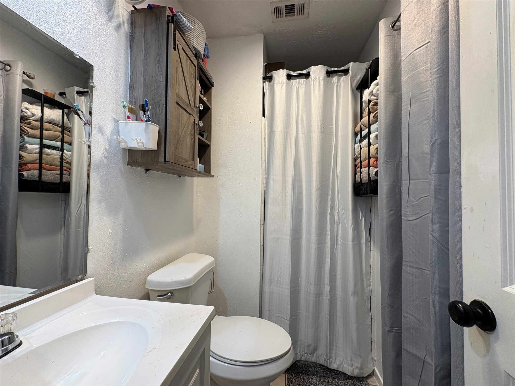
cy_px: 193
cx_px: 258
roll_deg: -0.2
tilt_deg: +3.5
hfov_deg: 102.1
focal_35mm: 14
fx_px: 208
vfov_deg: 85.7
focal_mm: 2.22
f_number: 2.2
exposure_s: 1/120
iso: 100
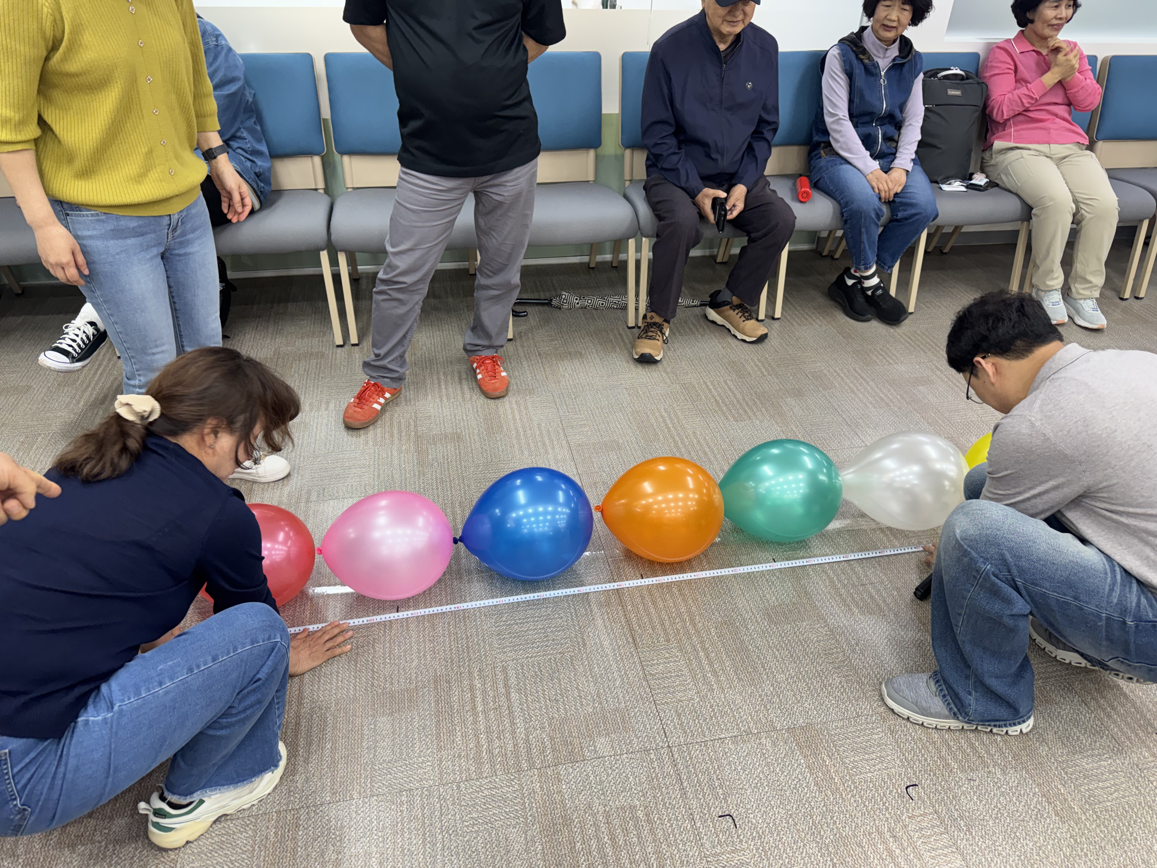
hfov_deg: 71.6
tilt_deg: -34.6
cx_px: 578
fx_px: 802
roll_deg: -0.6
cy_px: 434
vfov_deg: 56.8
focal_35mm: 24
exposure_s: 1/120
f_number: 1.78
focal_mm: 6.76
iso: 160
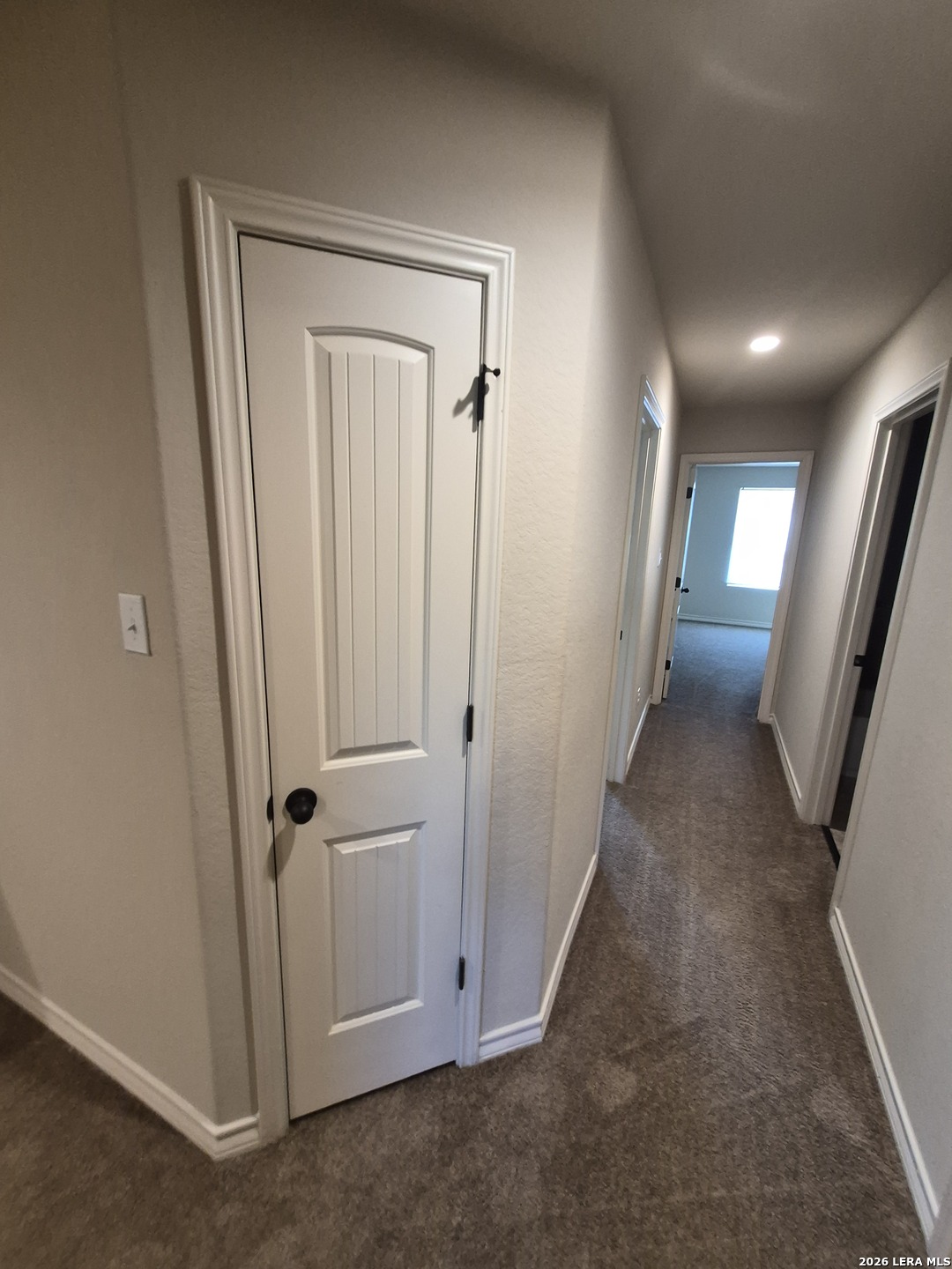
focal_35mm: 13
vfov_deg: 106.2
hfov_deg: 89.9
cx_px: 476
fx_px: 477
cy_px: 634
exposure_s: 1/60
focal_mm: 1.74
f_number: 2.2
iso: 400
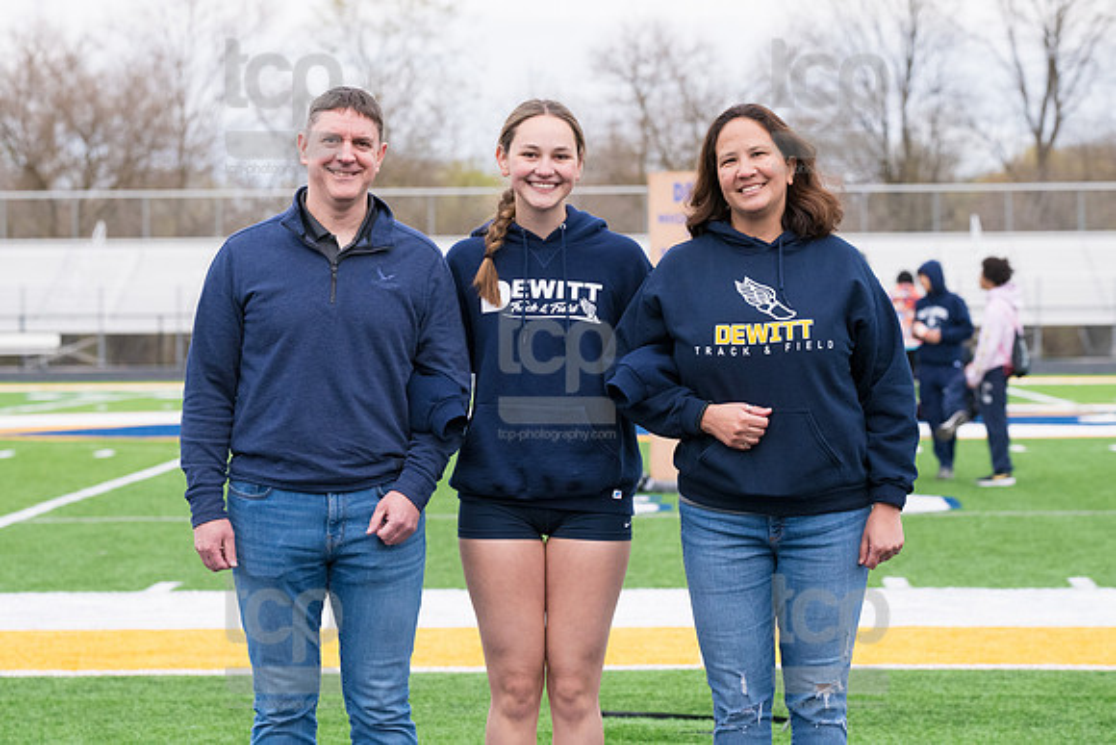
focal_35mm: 122
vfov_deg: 11.2
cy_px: 311
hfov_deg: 16.7
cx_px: 548
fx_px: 3793
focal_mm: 105
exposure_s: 1/2000
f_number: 5
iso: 1600
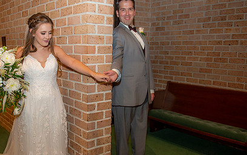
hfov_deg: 50.0
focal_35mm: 39
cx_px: 98
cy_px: 99
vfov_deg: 32.6
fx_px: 263
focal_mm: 27
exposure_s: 1/200
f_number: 2.8
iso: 800
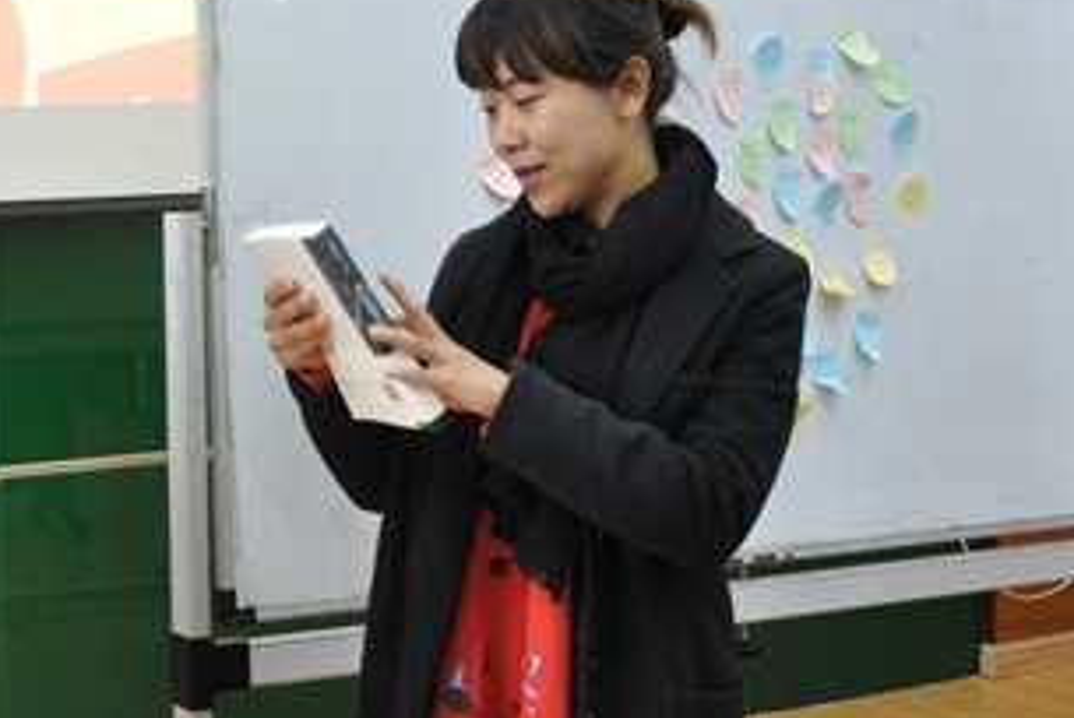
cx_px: 102
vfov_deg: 19.9
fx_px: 2033
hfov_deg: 28.4
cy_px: 215
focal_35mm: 68
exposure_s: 1/15
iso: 1250
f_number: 3.8
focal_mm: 21
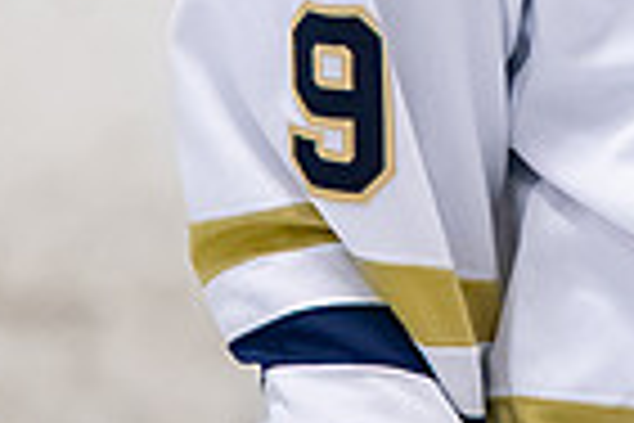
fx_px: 26467
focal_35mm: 1503
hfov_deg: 1.4
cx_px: 781
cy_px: -500
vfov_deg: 0.9
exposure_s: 1/800
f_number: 3.2
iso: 2000
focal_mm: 200
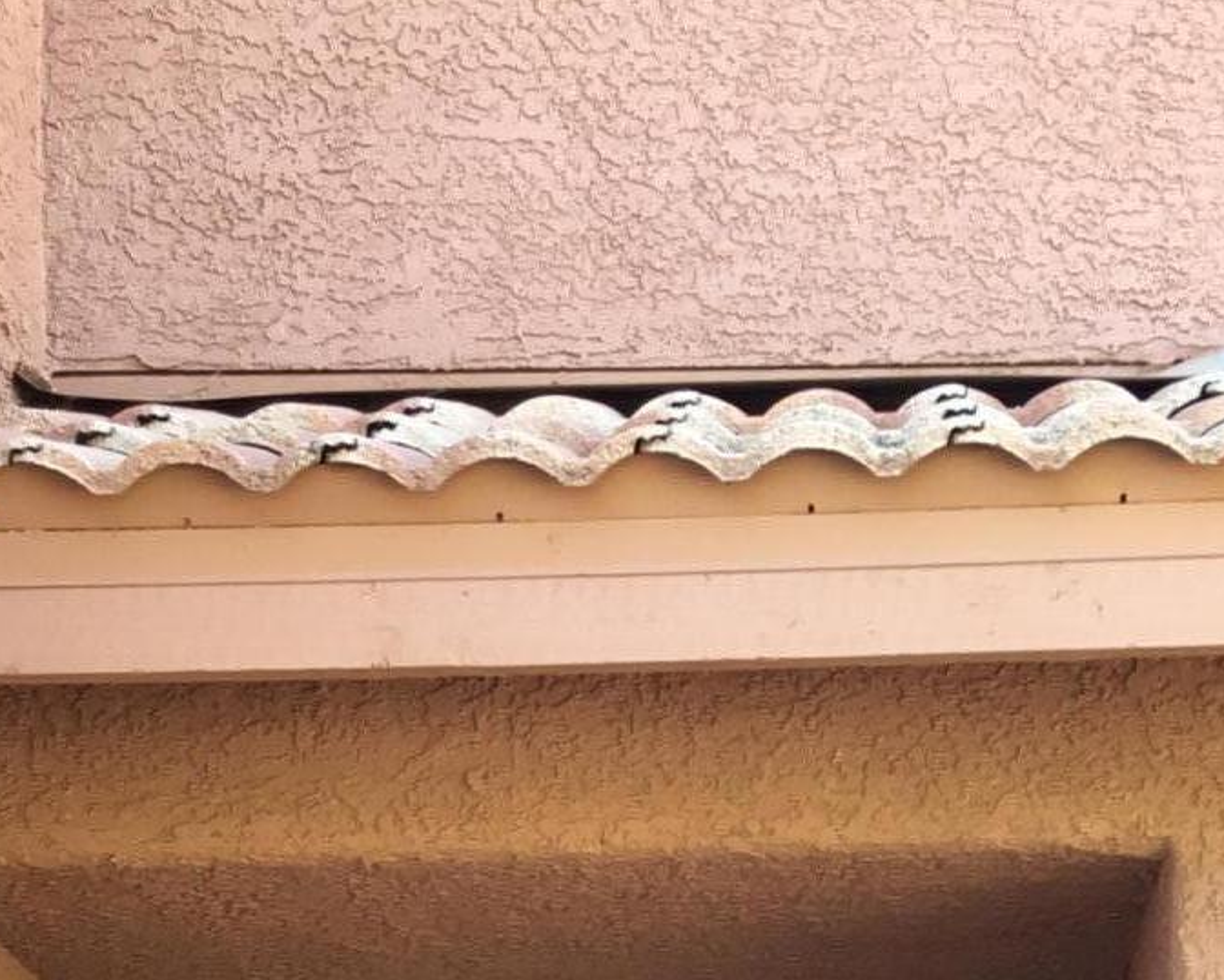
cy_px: 1375
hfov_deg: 21.2
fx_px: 3261
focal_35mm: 90
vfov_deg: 16.0
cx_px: 820
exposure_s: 1/60
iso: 25
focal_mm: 3.3
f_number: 2.4
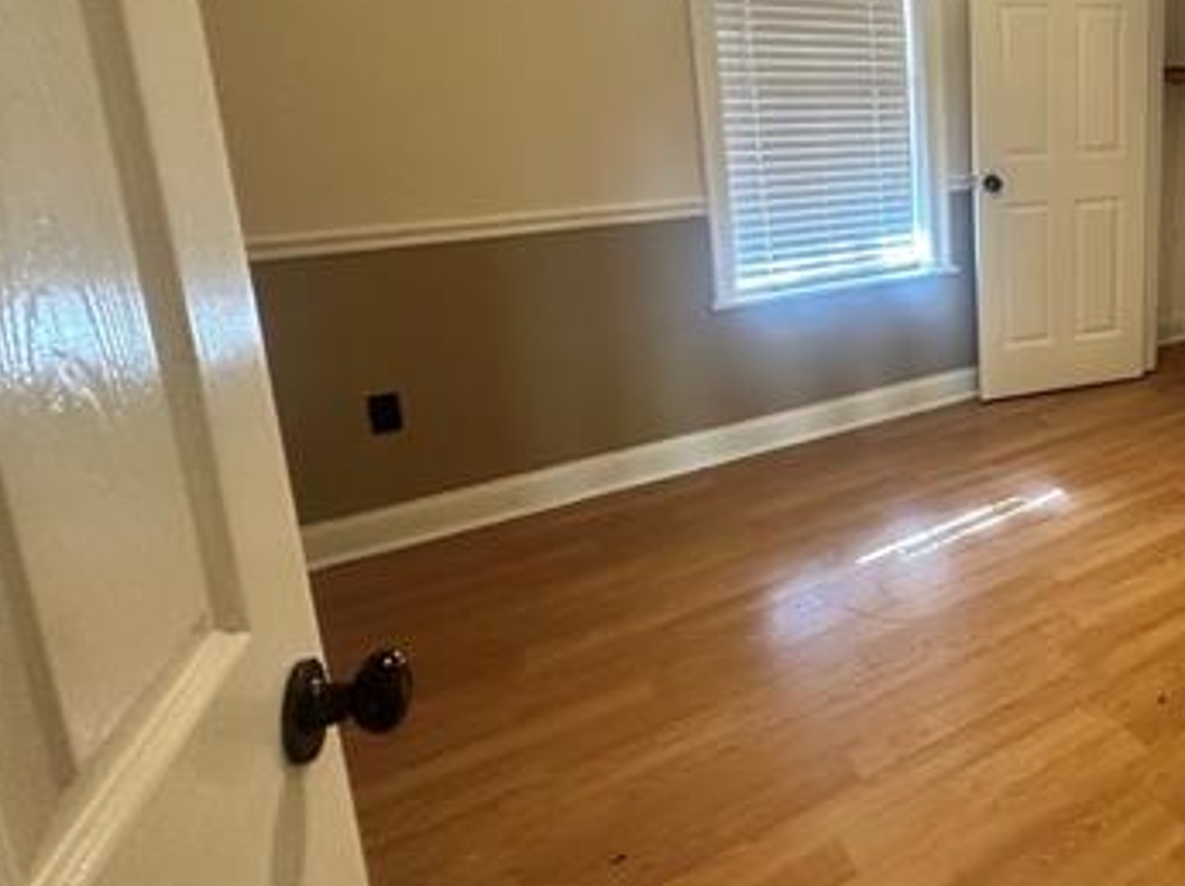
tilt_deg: -12.7
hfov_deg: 58.5
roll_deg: -1.3
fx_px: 889
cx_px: 1048
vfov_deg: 51.3
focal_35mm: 26
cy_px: 251
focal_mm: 2.22
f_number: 2.2
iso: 400
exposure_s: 1/60
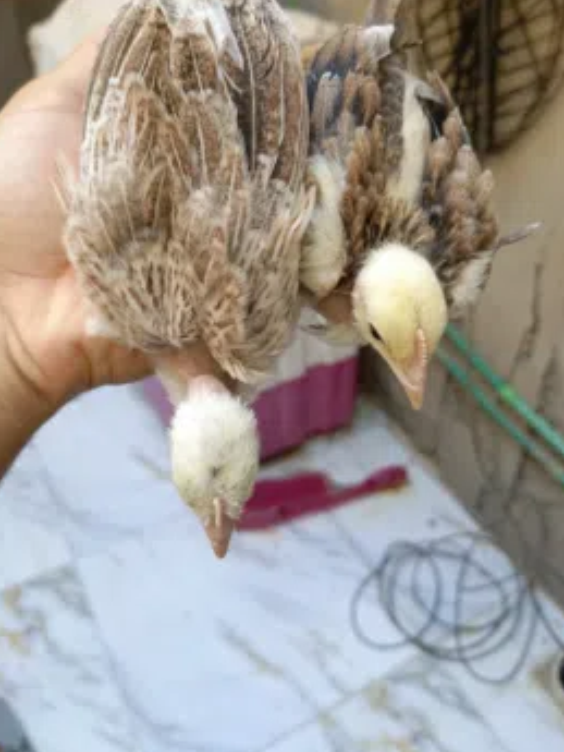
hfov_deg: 48.2
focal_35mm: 29
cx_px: 314
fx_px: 630
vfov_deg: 61.4
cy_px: 323
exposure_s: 1/100
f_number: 1.69
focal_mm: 4.76
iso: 193
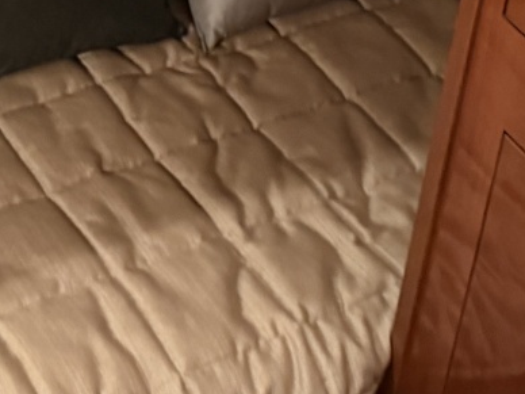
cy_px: -307
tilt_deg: -23.2
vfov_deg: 13.5
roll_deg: -4.9
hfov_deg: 19.7
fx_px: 1501
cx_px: 129
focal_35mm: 99
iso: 800
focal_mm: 6.76
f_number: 1.78
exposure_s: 1/40
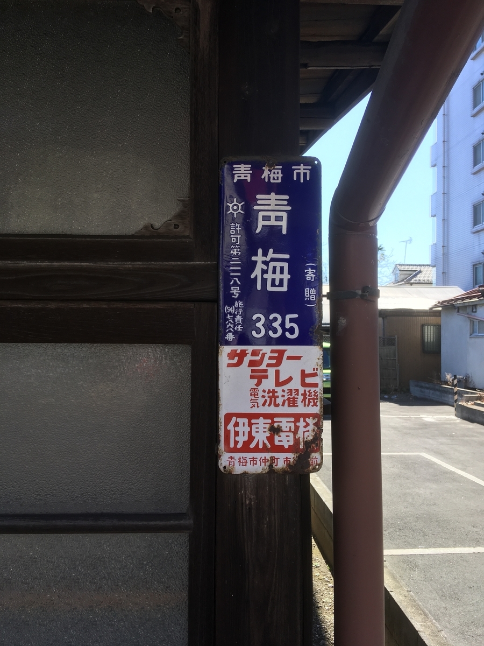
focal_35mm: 29
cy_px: 323
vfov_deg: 61.7
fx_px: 541
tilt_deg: +1.6
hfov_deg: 48.2
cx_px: 242
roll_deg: -0.6
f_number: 2.2
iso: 25
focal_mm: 4.15
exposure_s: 1/384
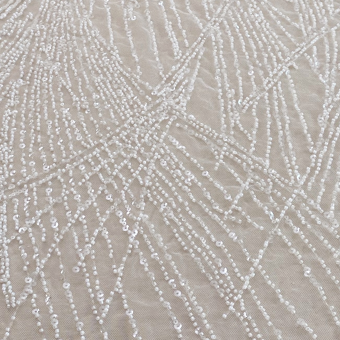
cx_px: 109
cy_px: 46
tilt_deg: -47.5
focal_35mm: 71
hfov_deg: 24.2
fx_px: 789
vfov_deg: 23.8
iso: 32
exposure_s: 1/282
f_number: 1.8
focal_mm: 4.25
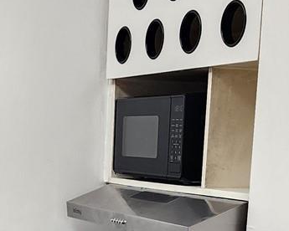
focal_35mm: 104
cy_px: 285
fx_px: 890
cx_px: 47
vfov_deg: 14.3
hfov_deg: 18.2
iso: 200
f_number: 1.8
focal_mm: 6.4
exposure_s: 1/120
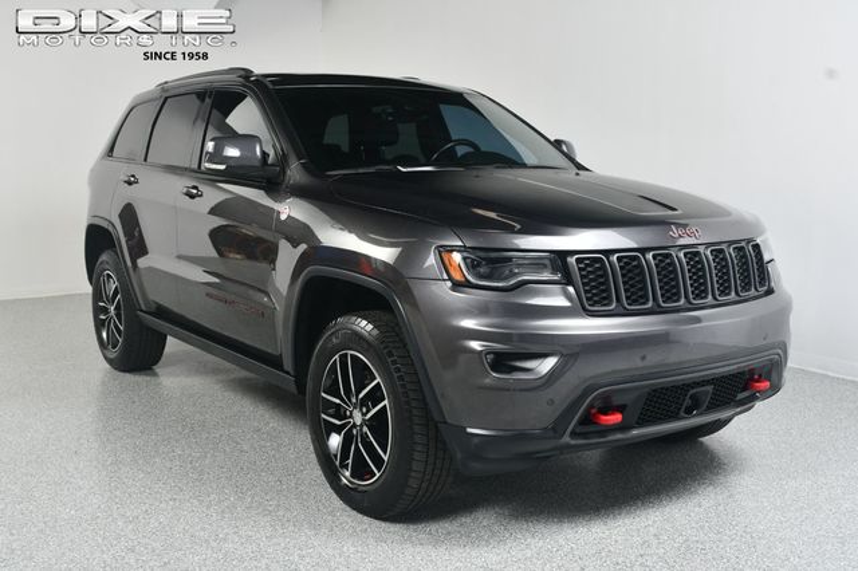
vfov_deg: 34.2
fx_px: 929
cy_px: 286
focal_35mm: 39
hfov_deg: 49.6
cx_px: 429
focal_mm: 26
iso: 100
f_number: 8
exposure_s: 1/160
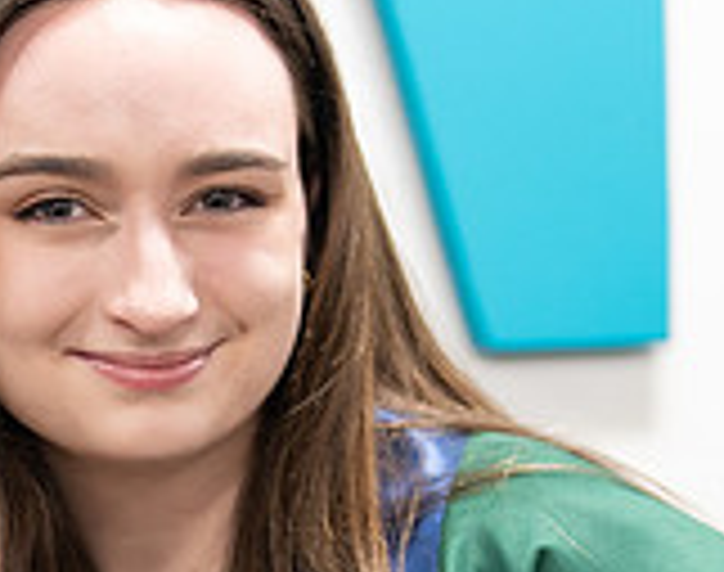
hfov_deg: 8.7
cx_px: -16
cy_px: 703
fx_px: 4710
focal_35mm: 221
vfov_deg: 6.9
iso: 640
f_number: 1.2
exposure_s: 1/320
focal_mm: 50
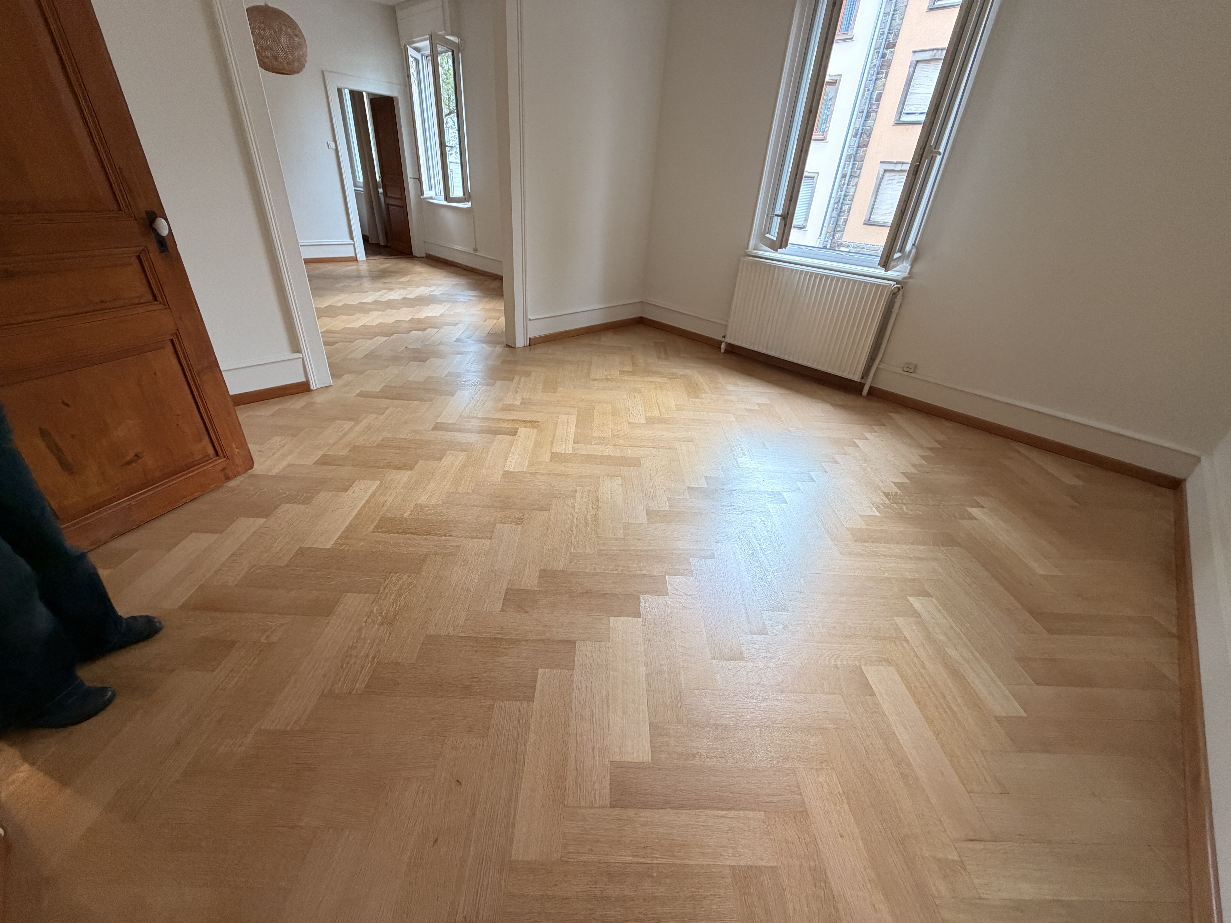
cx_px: 616
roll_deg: -3.6
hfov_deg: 102.1
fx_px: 498
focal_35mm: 14
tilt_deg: -29.8
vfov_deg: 85.7
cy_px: 462
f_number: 2.2
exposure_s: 1/121
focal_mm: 2.22
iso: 320
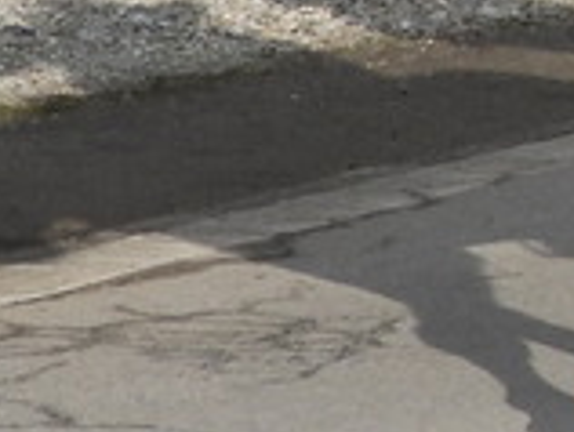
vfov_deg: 2.0
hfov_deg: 2.6
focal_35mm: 736
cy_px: -722
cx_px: 1802
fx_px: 12223
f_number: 3.5
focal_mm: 17.5
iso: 100
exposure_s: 1/1600
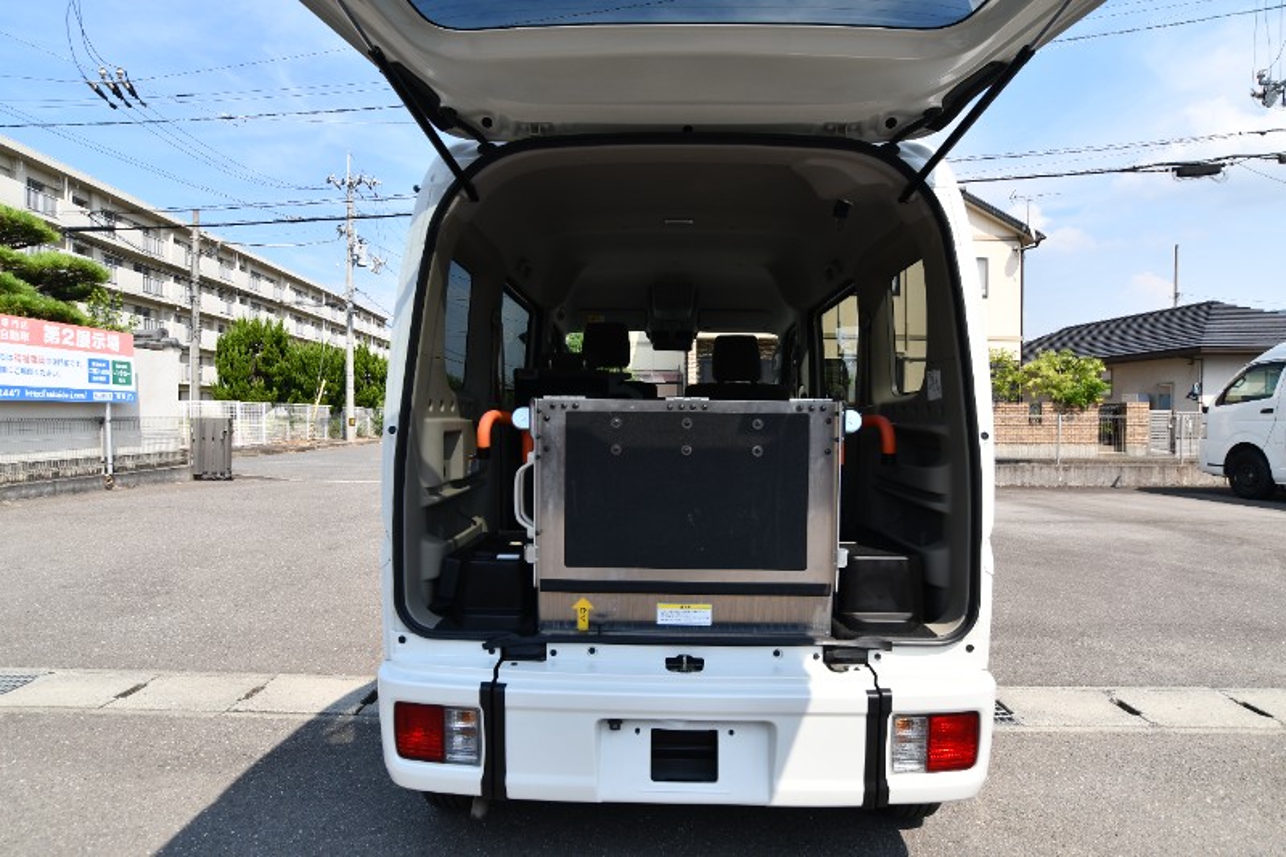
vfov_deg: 64.5
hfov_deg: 86.9
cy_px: 428
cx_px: 643
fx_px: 679
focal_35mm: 19
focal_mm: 13
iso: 110
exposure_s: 1/250
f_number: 8
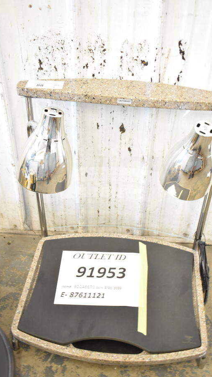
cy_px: 190
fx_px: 380
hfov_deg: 31.1
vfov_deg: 52.8
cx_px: 121
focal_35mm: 38
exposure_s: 1/50
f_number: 3.8
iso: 1600
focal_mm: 24
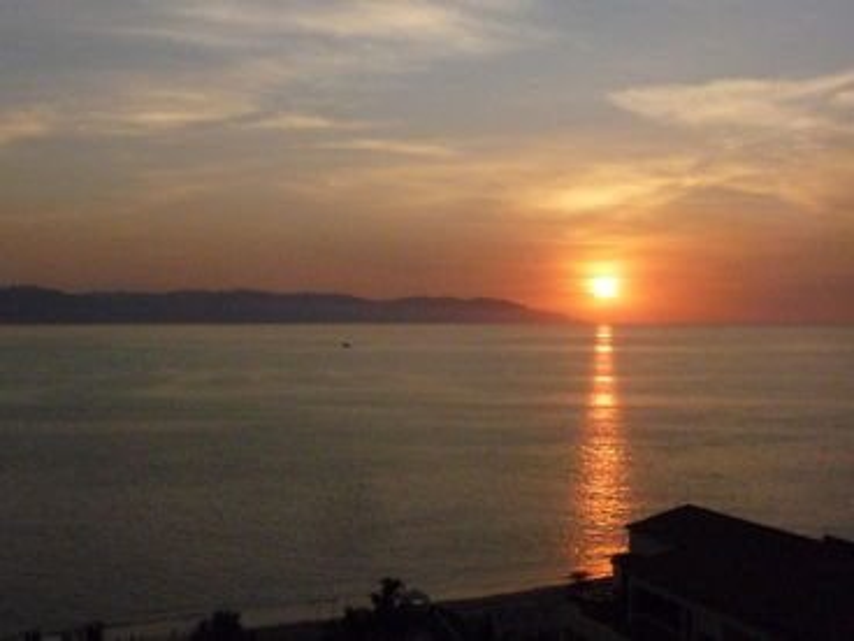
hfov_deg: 39.7
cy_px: 320
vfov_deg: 30.3
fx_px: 1184
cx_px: 427
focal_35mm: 48
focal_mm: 8
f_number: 10
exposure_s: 1/2000
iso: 1600
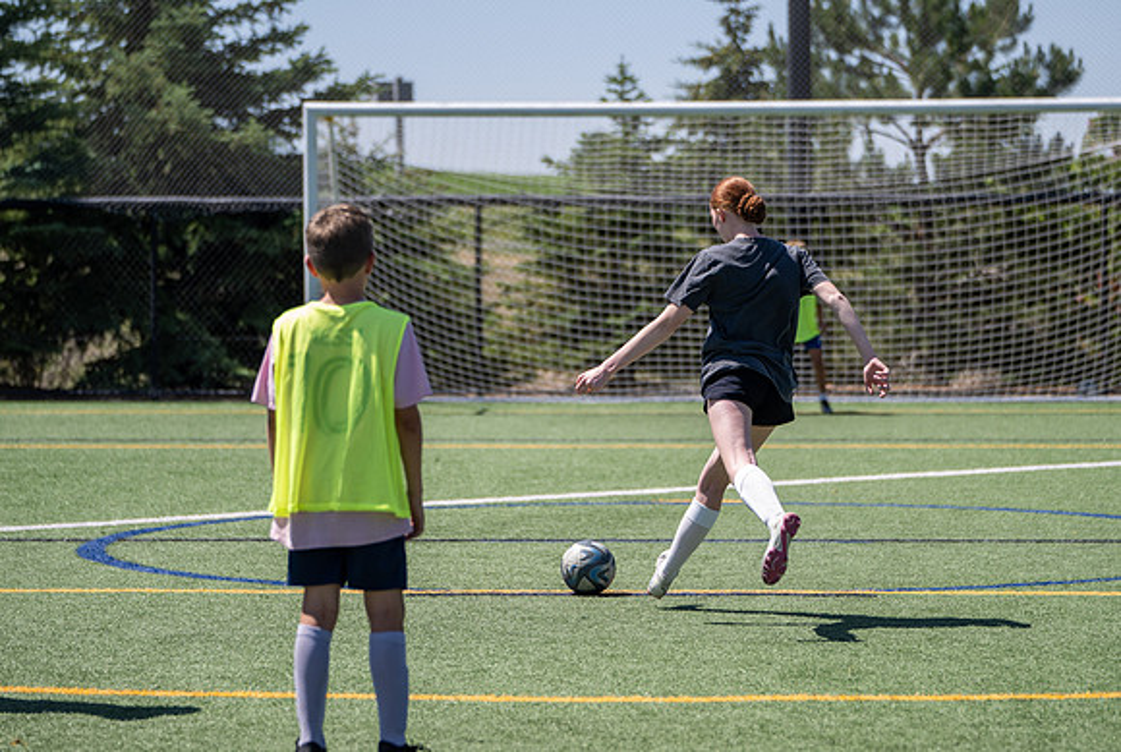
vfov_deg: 11.3
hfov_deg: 16.7
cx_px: 637
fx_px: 3810
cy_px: 340
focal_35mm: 122
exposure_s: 1/800
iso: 40
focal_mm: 105
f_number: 2.8
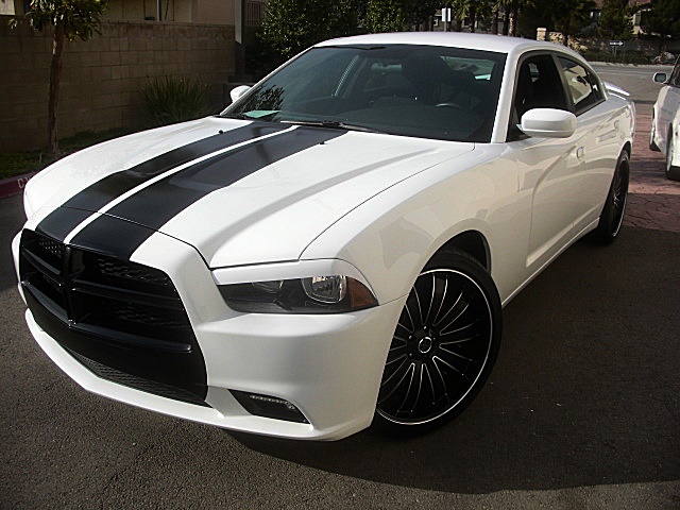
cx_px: 340
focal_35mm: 36
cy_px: 255
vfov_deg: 39.7
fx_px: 707
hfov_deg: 51.4
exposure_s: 1/125
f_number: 7.9
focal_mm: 6.3
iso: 50
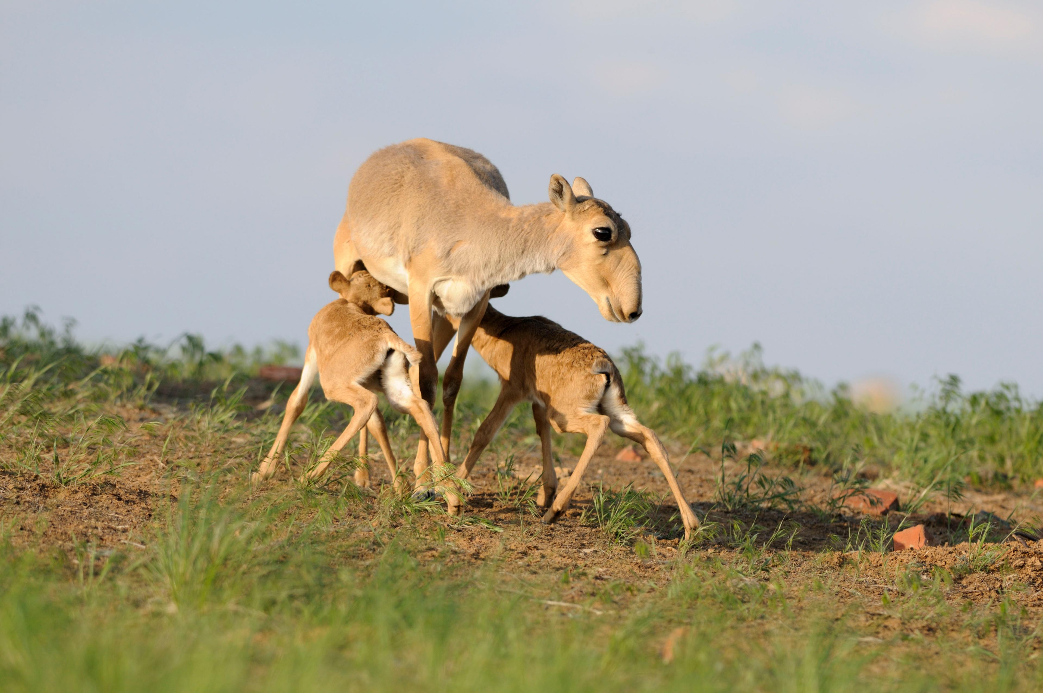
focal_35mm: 450
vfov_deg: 3.0
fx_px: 13021
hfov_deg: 4.6
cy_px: 346
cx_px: 522
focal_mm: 300
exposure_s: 1/1000
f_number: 4
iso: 200
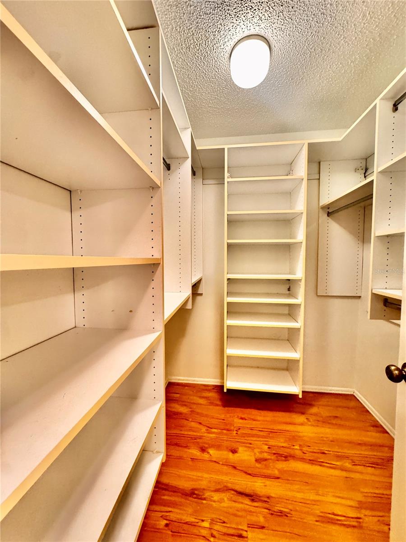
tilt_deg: -3.7
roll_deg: +0.9
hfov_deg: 85.7
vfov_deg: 102.1
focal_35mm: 14
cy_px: 271
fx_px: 219
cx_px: 203
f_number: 2.2
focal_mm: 2.22
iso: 800
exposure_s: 1/60
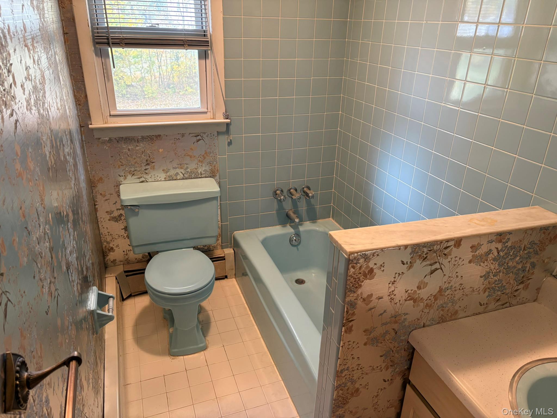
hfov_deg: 67.3
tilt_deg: -24.2
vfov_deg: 53.1
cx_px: 278
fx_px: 418
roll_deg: -1.3
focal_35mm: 26
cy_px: 209
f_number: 1.6
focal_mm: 5.96
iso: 200
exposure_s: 1/60
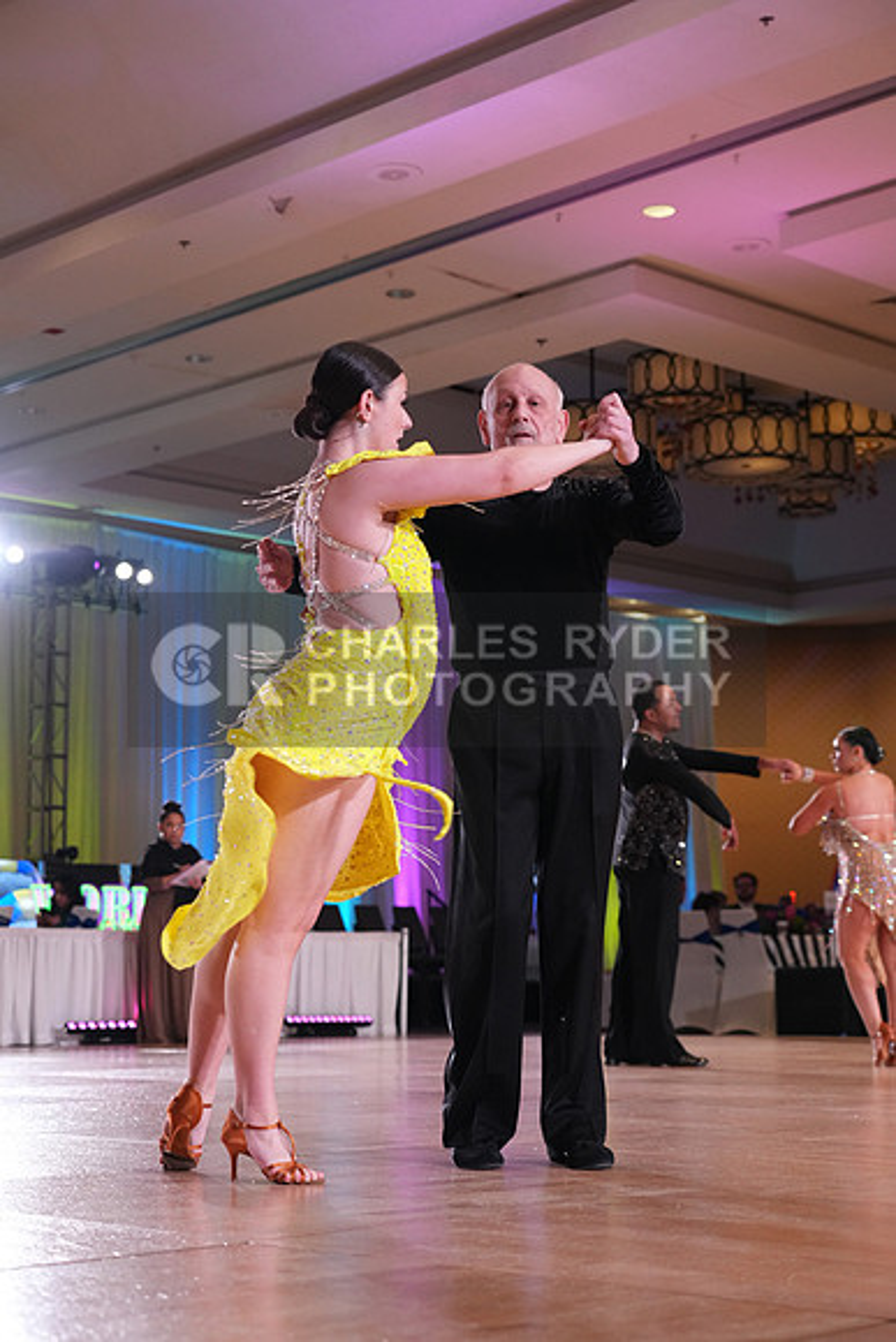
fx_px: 2127
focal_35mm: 57
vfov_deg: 35.0
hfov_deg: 23.8
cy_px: 671
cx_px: 448
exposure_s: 1/500
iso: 2500
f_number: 4
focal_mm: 57
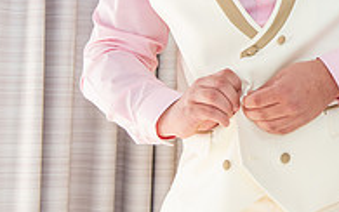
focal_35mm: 106
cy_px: -60
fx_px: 980
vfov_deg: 12.0
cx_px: 382
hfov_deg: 18.8
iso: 500
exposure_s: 1/250
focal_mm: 35
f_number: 3.5
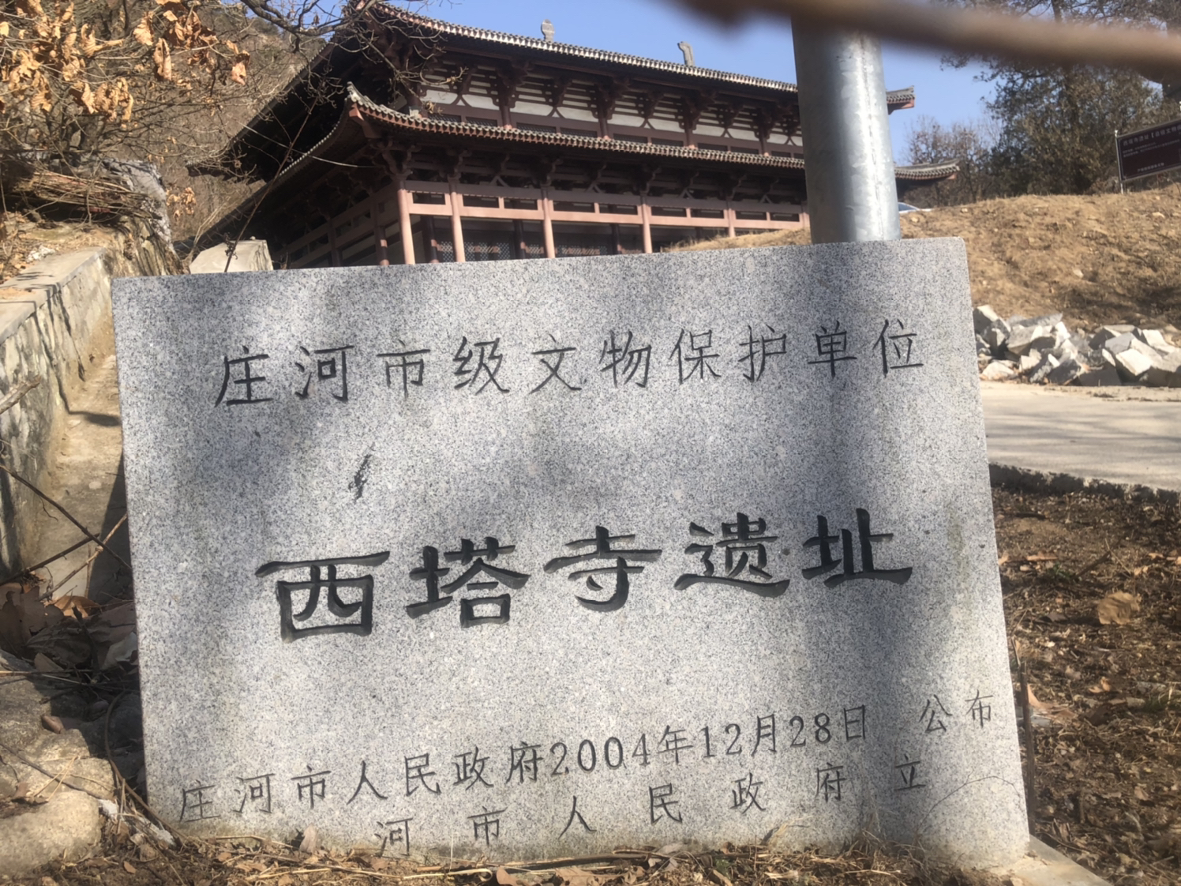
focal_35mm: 28
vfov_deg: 49.7
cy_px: 443
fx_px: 955
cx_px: 590
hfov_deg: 63.4
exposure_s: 1/1297
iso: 20
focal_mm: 4
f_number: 1.8
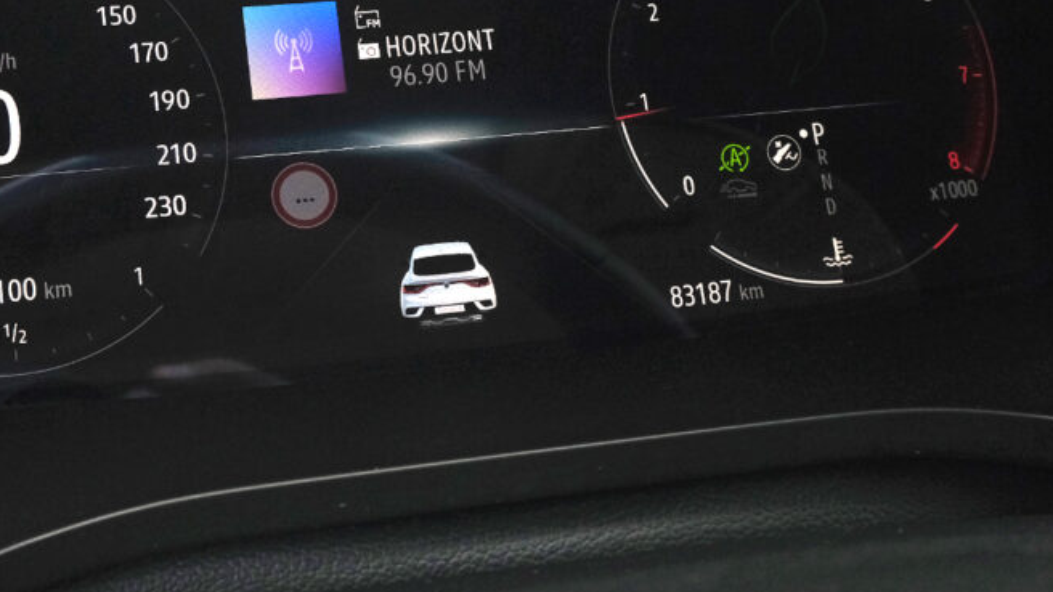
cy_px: 137
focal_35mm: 54
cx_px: 316
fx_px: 1508
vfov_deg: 22.0
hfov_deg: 37.9
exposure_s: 1/160
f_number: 9
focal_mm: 22.1
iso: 2000
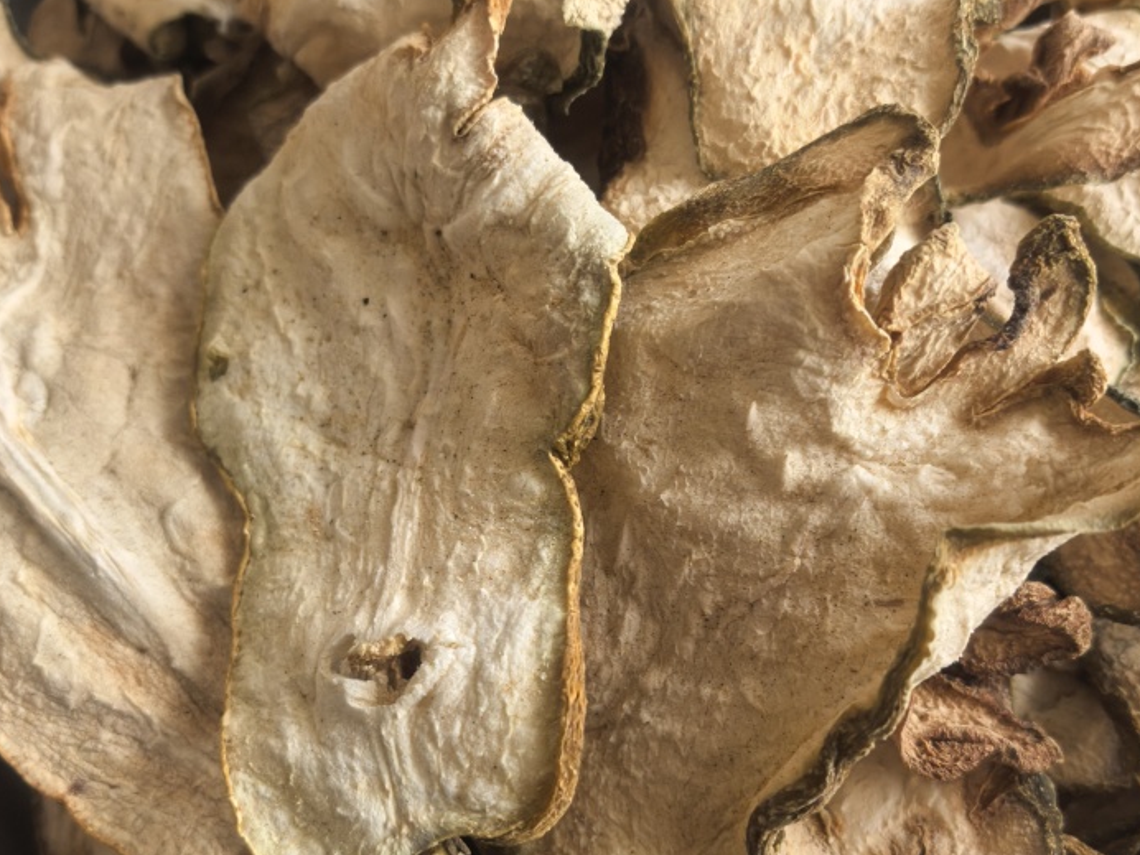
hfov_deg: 50.1
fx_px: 1219
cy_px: 531
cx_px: 545
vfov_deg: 38.4
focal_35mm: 37
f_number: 2
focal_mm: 6.98
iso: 3200
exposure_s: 1/720
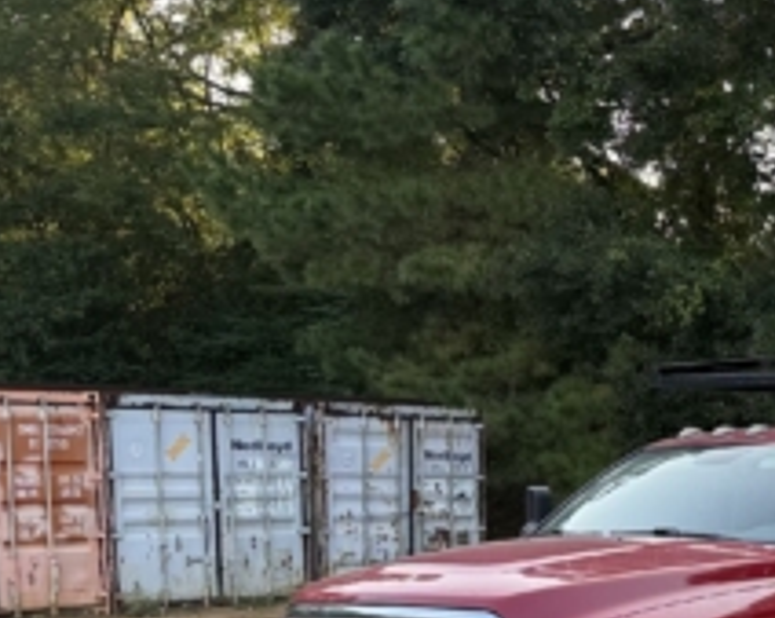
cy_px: 602
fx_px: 1787
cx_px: 1237
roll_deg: -0.9
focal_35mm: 78
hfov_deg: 20.2
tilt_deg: -4.0
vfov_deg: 19.1
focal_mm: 6.76
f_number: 1.78
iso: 80
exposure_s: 1/344
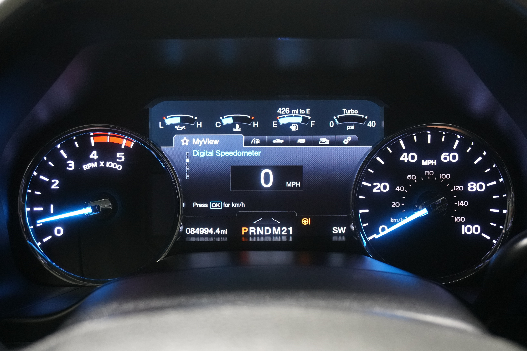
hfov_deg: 48.4
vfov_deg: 33.4
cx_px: 264
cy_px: 176
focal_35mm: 40
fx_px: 586
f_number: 4.5
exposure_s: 1/60
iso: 4000
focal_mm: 27
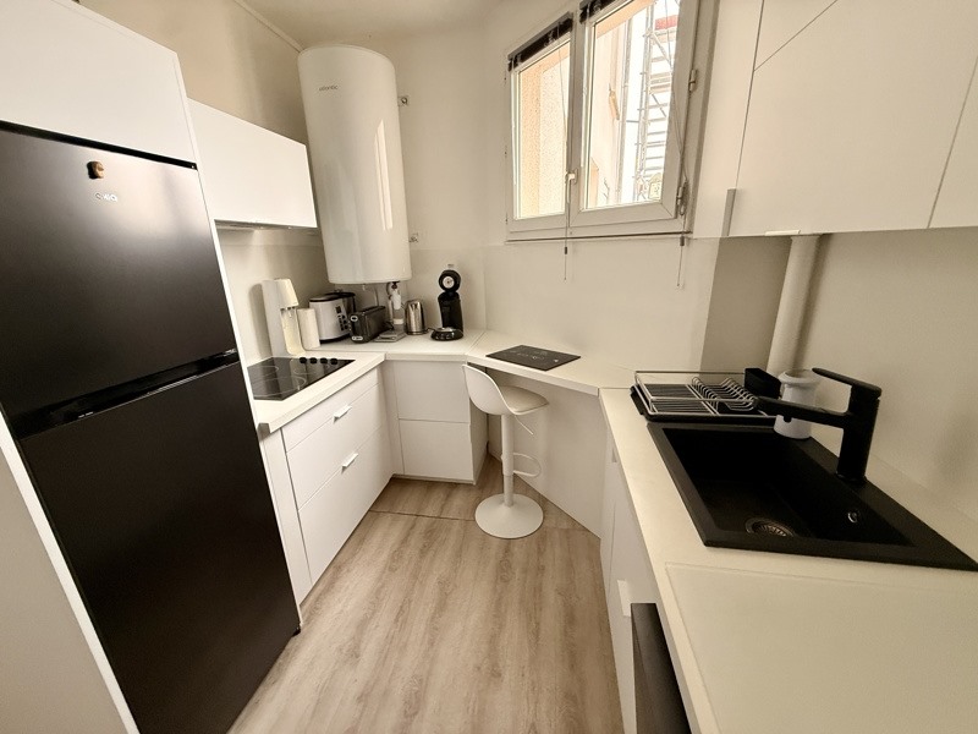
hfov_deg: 102.1
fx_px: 396
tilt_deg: -17.5
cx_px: 489
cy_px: 367
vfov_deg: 85.7
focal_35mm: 14
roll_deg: +1.0
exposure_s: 1/63
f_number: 2.2
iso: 320
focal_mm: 2.22
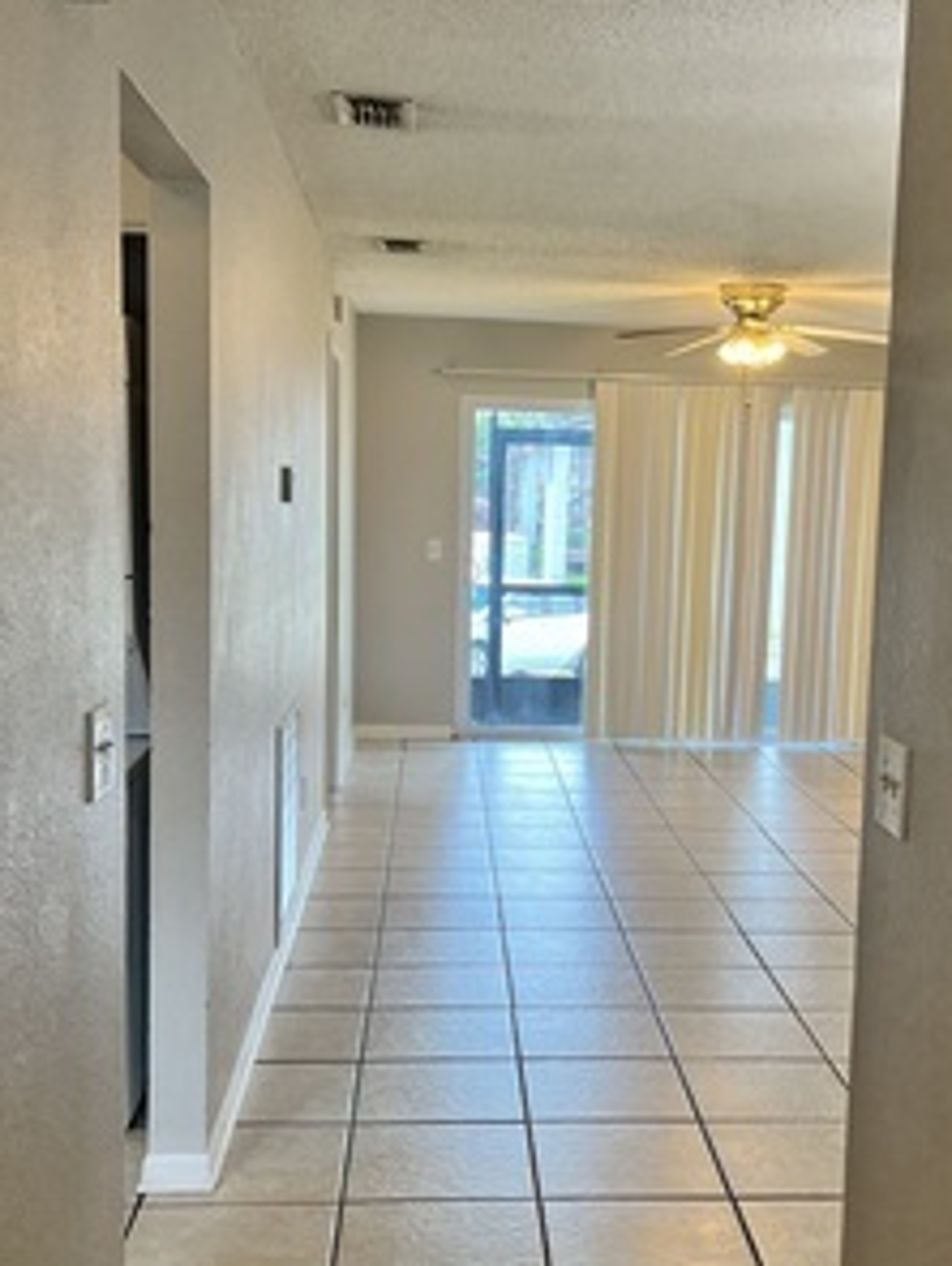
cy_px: 682
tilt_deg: -6.6
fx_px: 1610
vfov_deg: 42.9
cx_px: 594
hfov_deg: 32.8
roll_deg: -1.5
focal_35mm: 44
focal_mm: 5.7
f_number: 1.5
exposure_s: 1/120
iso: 100
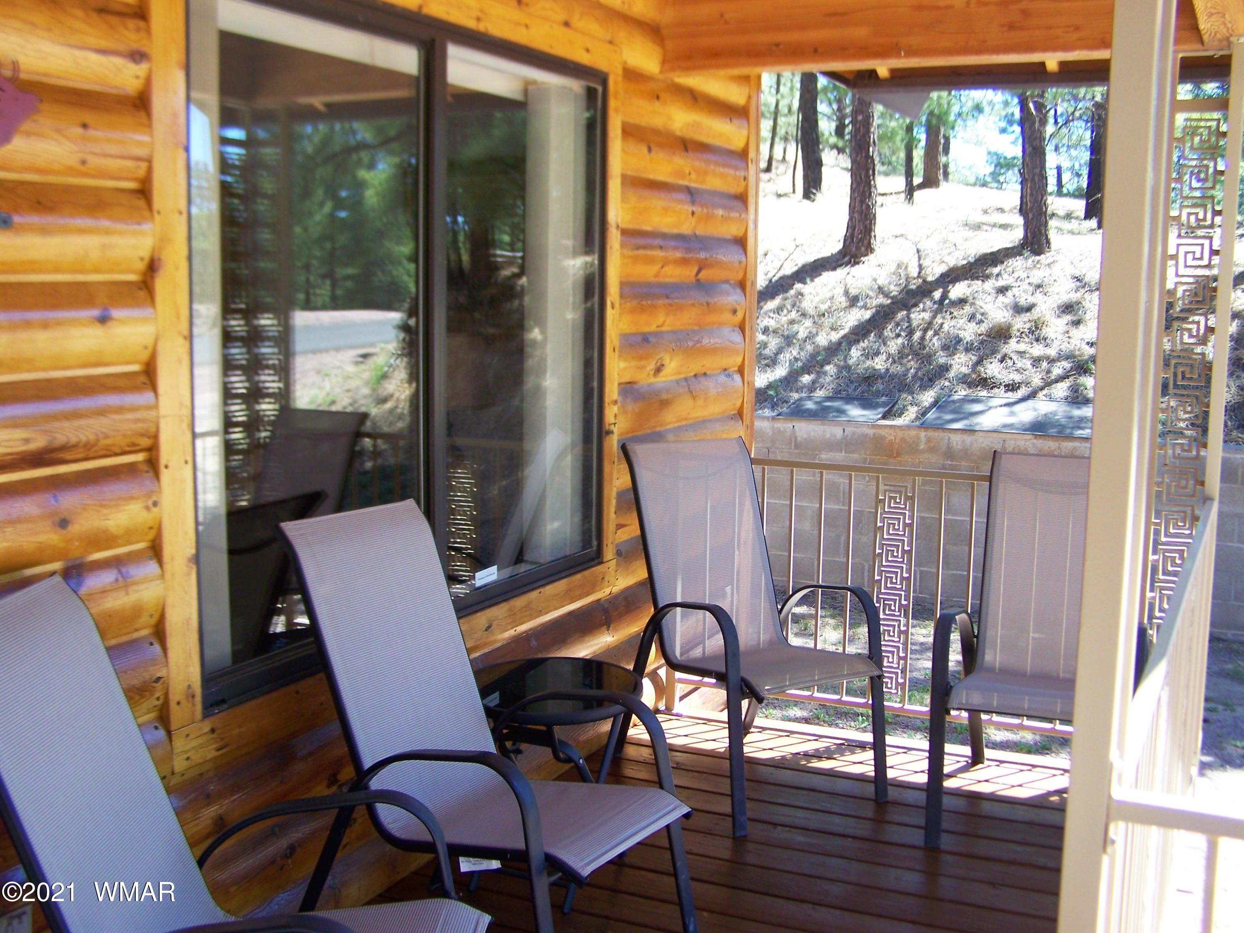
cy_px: 466
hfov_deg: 49.0
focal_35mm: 38
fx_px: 1366
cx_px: 622
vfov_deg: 37.7
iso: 64
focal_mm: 6.3
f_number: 2.8
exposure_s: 1/80
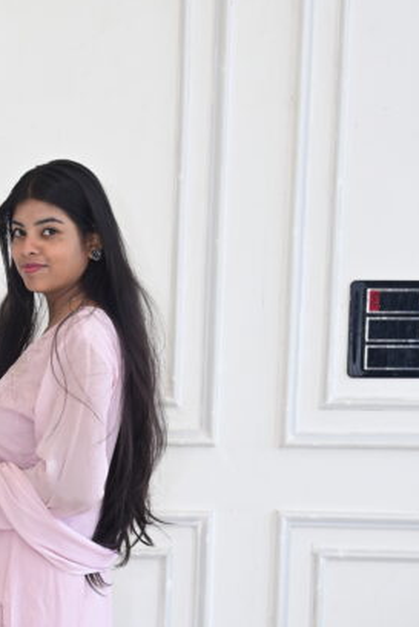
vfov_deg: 25.9
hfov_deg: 17.3
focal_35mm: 77
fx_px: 1343
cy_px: 487
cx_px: -12
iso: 250
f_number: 5
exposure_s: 1/125
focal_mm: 35
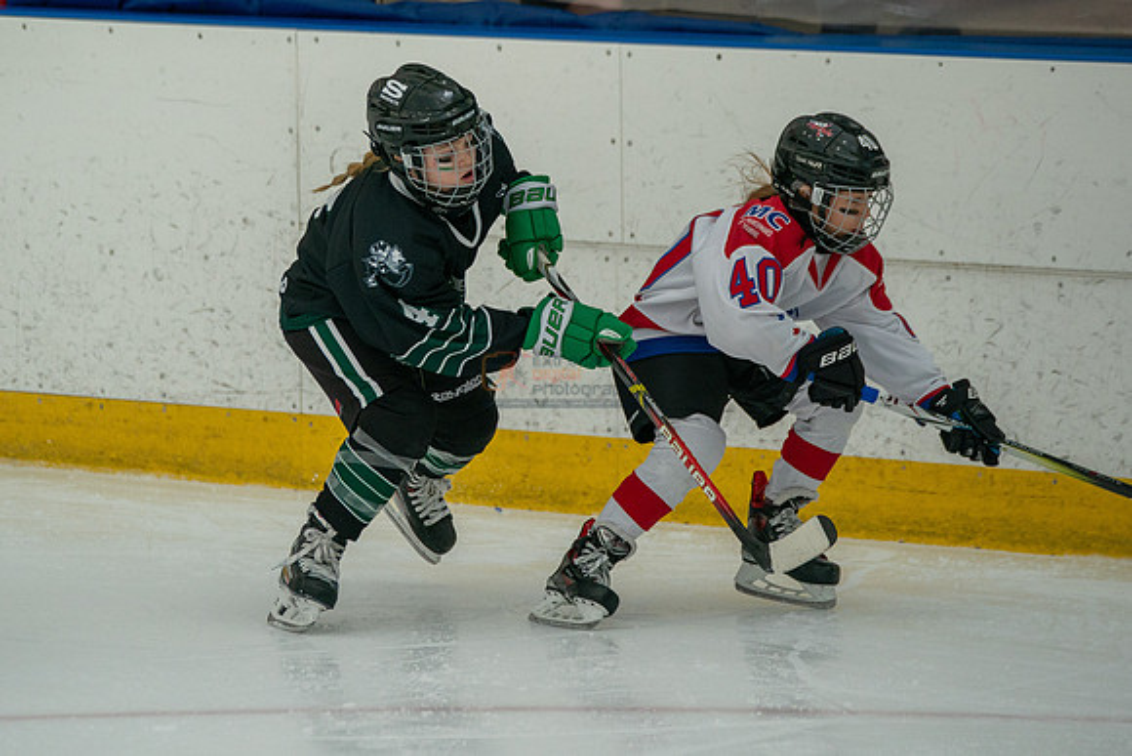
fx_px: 9993
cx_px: 442
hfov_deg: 6.5
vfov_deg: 4.3
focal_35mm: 318
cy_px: 289
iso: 1600
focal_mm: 234
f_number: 3.5
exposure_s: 1/4000
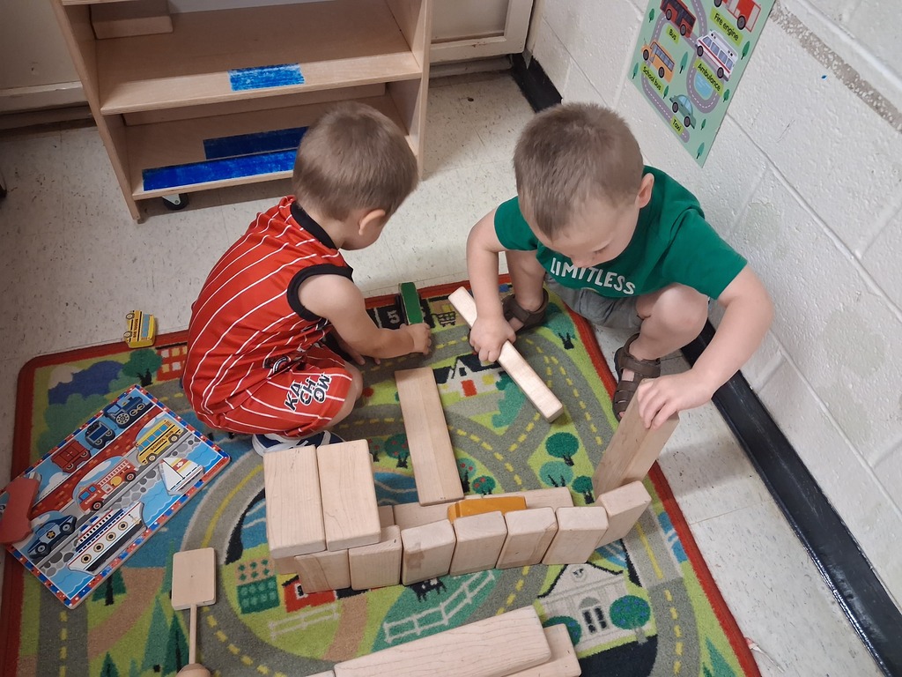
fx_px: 704
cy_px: 338
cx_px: 451
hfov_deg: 65.3
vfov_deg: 51.4
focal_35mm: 27
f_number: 1.8
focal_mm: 4
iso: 500
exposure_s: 1/40
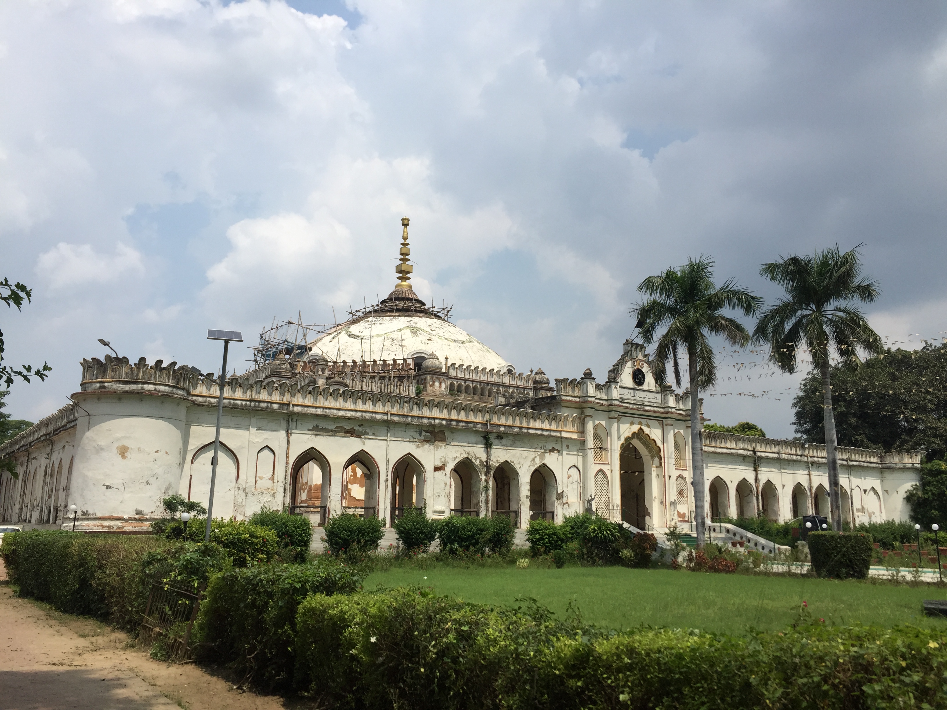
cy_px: 355
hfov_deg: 61.7
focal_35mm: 29
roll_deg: -0.5
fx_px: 793
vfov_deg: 48.2
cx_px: 474
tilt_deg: +11.3
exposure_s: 1/3968
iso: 32
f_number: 2.2
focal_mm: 4.15
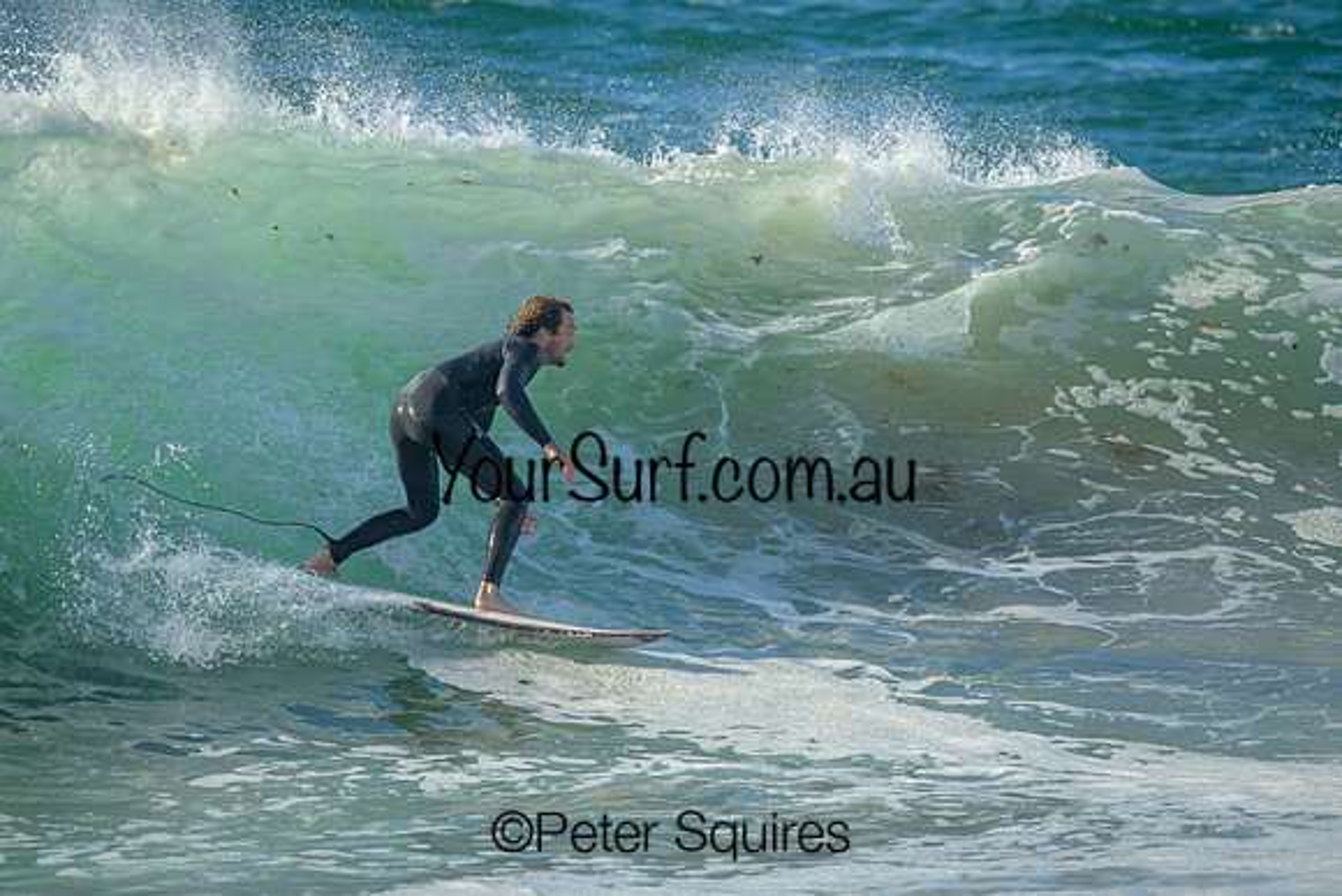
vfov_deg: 1.4
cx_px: 592
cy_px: 441
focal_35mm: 991
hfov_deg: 2.1
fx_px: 36957
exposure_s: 1/2000
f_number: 6.3
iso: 500
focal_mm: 800
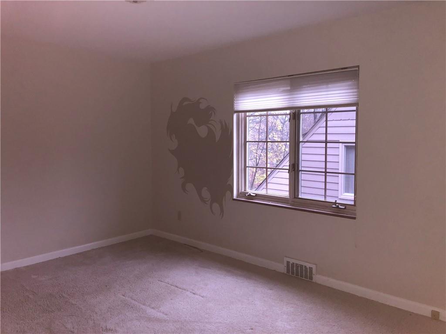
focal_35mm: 28
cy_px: 167
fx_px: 361
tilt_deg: -4.6
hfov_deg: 63.4
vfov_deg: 49.7
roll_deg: +0.6
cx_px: 223
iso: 100
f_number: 1.8
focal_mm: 4
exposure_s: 1/30
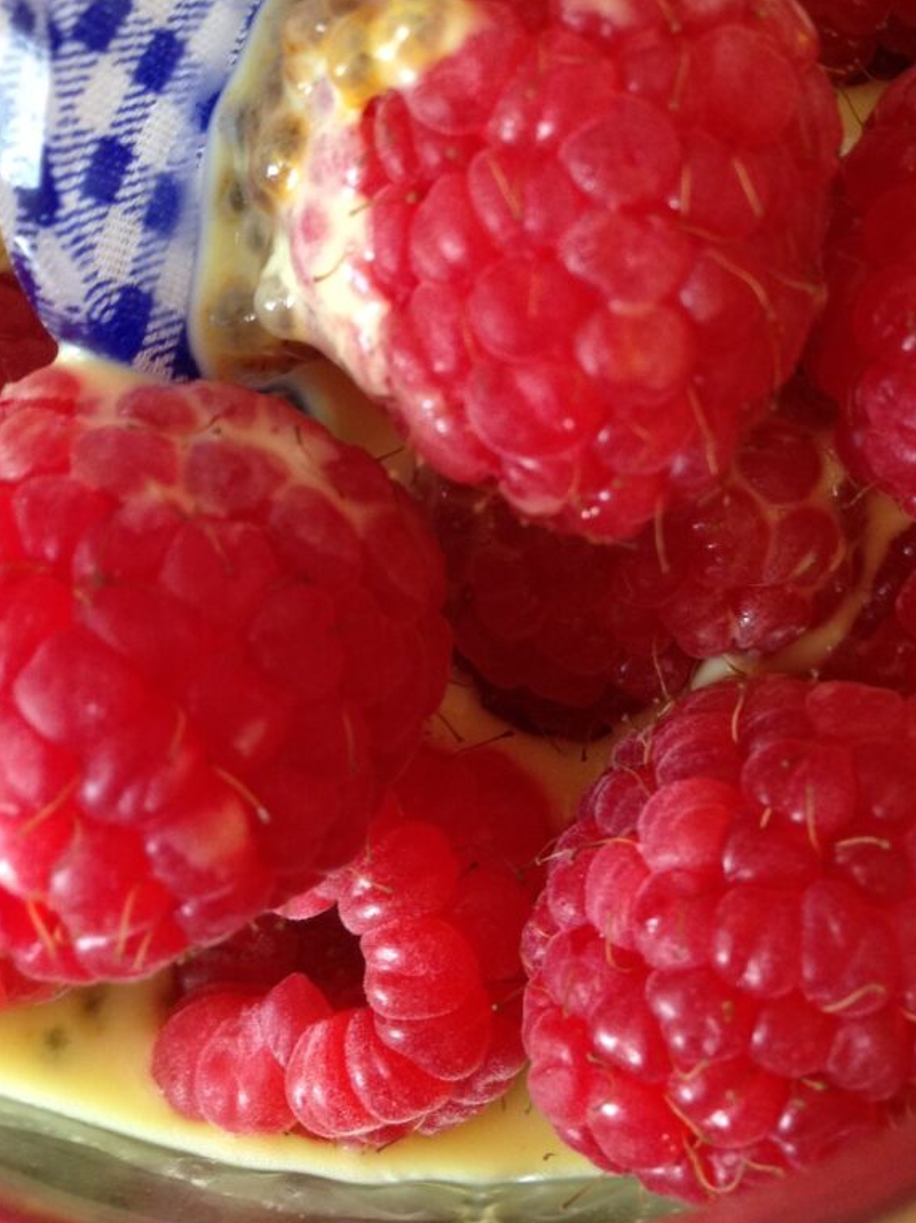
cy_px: 361
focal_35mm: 52
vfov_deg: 36.3
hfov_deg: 28.0
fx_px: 1836
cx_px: 493
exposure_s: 1/20
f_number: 2.4
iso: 125
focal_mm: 4.12
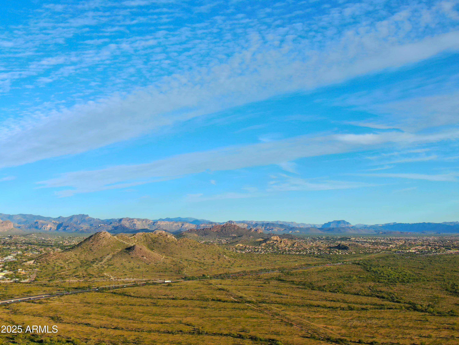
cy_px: 172
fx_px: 636
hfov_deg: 39.7
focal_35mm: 48
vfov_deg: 30.3
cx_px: 230
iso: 100
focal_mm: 8.6
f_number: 3.8
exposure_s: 1/60
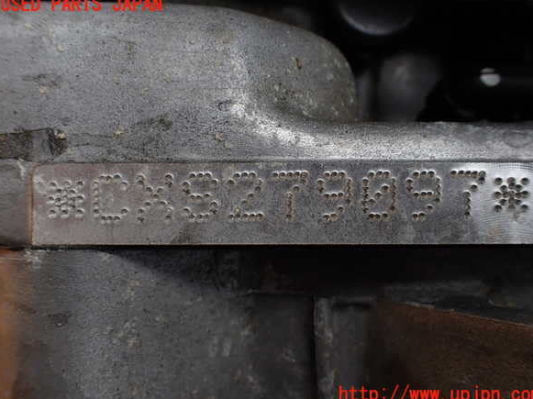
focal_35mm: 31
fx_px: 477
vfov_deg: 45.4
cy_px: 200
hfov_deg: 58.4
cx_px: 271
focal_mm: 5.4
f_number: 3.2
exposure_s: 1/125
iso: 100
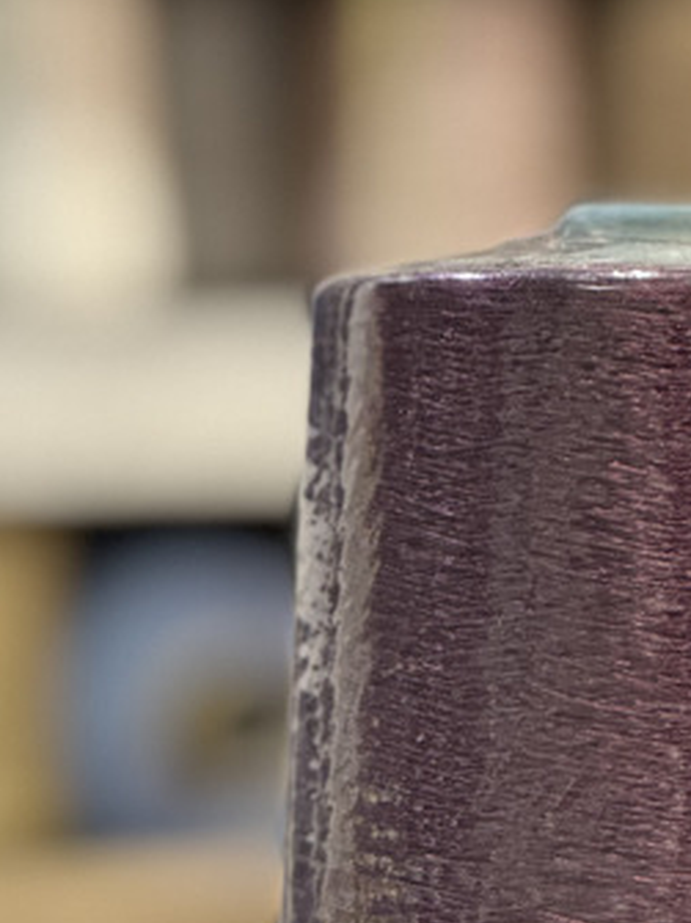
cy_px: 700
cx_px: 647
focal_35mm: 184
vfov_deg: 10.7
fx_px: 4900
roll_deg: +0.8
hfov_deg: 8.0
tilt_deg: -2.5
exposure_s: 1/33
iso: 250
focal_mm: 9
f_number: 2.8
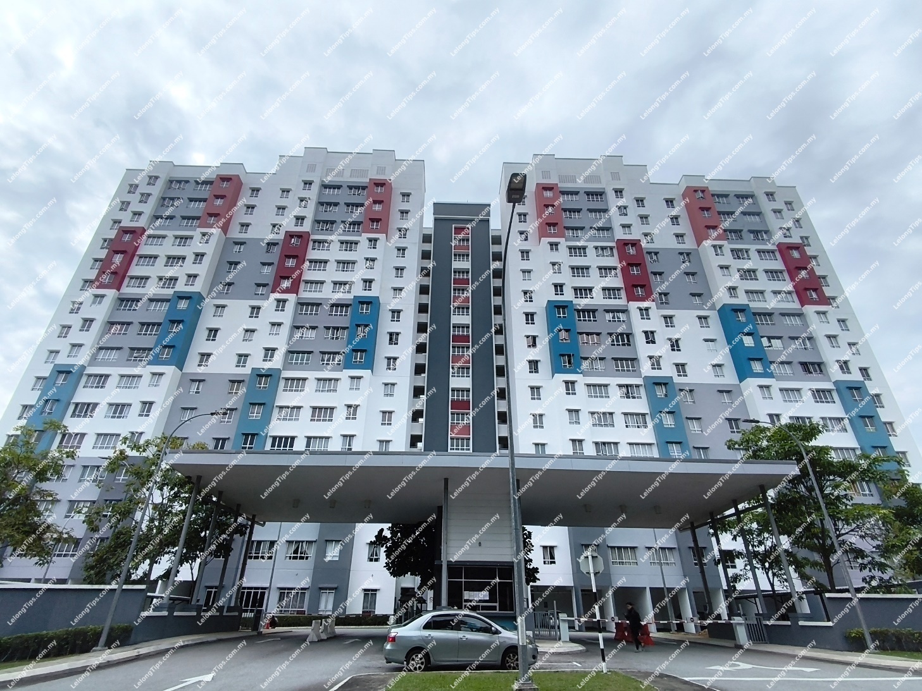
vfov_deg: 81.8
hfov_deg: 98.2
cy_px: 346
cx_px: 461
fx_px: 400
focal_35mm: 15
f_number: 2.2
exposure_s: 1/3565
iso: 50
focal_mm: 1.65
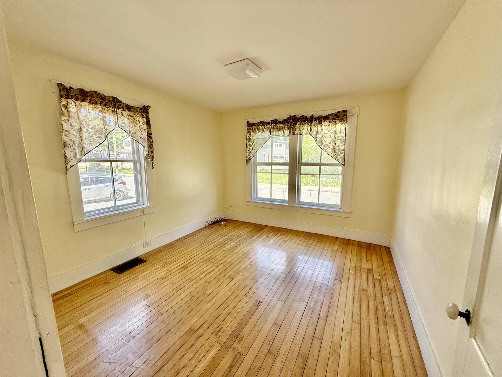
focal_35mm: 14
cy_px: 188
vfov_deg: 85.7
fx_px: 203
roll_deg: +0.5
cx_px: 251
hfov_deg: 102.1
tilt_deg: -7.7
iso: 64
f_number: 2.2
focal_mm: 2.22
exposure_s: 1/149
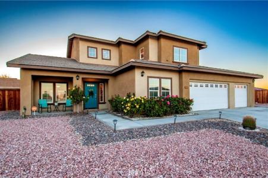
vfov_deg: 67.3
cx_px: 134
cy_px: 89
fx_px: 134
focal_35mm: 18
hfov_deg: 90.0
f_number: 10
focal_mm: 12
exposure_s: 1/30
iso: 200
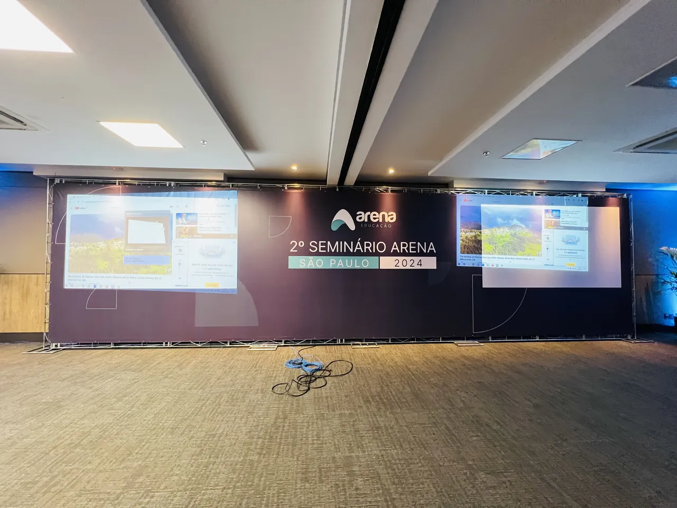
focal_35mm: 13
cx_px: 338
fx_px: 254
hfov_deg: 106.2
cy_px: 254
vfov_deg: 89.9
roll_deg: +0.3
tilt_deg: +2.0
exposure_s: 1/60
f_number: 1.8
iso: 500
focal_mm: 1.57
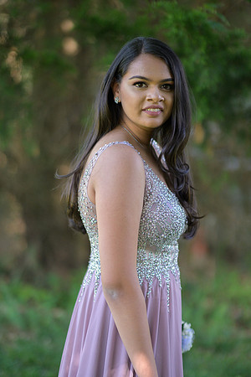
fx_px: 889
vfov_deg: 23.9
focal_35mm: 85
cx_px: 126
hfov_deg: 16.1
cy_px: 188
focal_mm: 85
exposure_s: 1/2000
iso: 640
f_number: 1.4
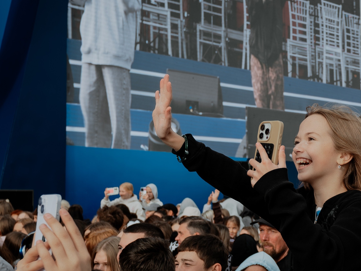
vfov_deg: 20.0
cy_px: 193
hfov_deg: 26.1
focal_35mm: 73
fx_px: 761
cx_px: 303
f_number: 4
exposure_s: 1/500
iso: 160
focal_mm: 24
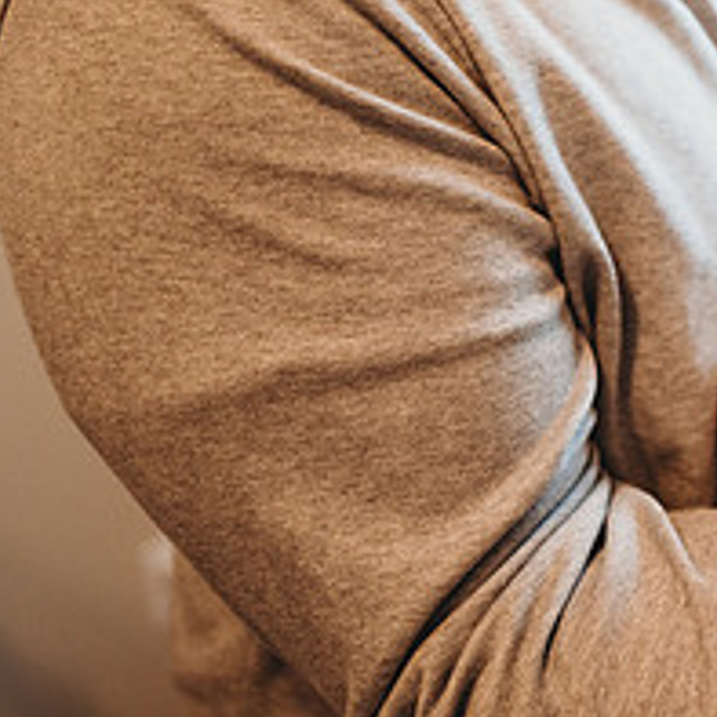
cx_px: 986
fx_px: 1406
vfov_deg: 28.1
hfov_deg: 24.2
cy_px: 151
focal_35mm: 60
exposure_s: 1/160
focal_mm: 24
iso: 500
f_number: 2.2
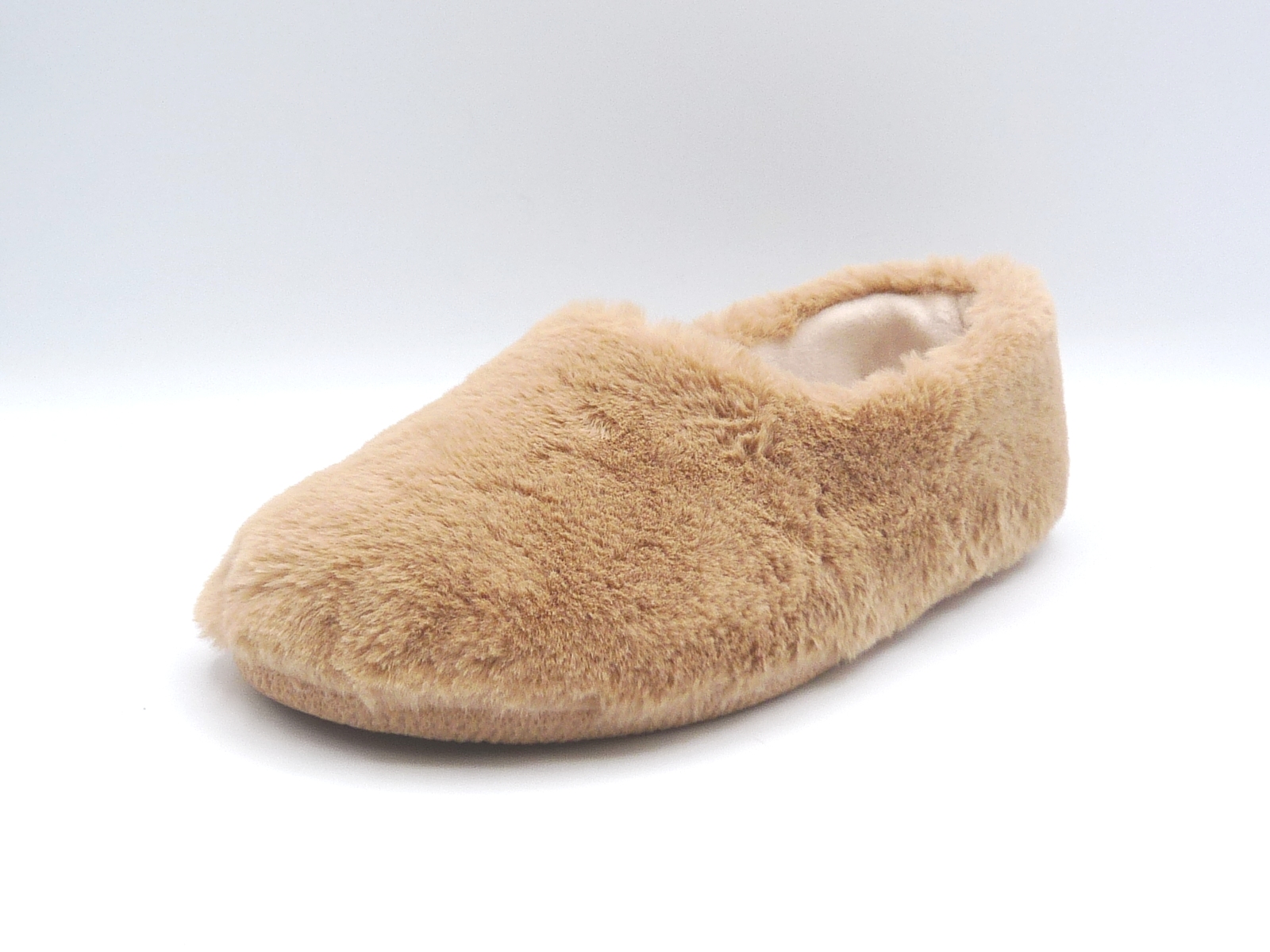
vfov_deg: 29.1
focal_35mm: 50
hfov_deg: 38.2
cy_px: 476
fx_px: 1834
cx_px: 635
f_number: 4.5
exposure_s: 1/200
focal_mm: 5
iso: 100
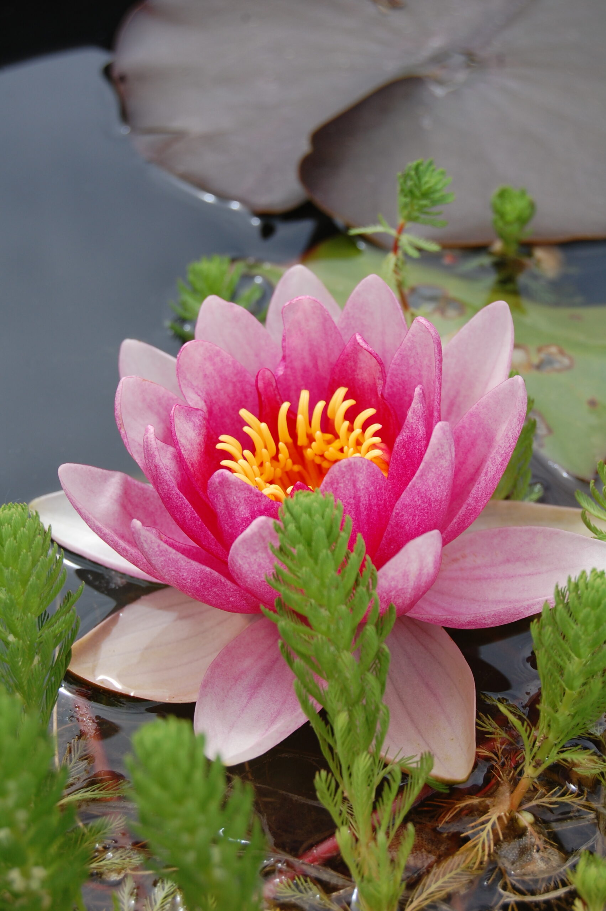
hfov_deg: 16.5
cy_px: 456
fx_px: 2087
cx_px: 303
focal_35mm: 82
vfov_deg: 24.6
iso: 200
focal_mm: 55
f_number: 8
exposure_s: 1/250
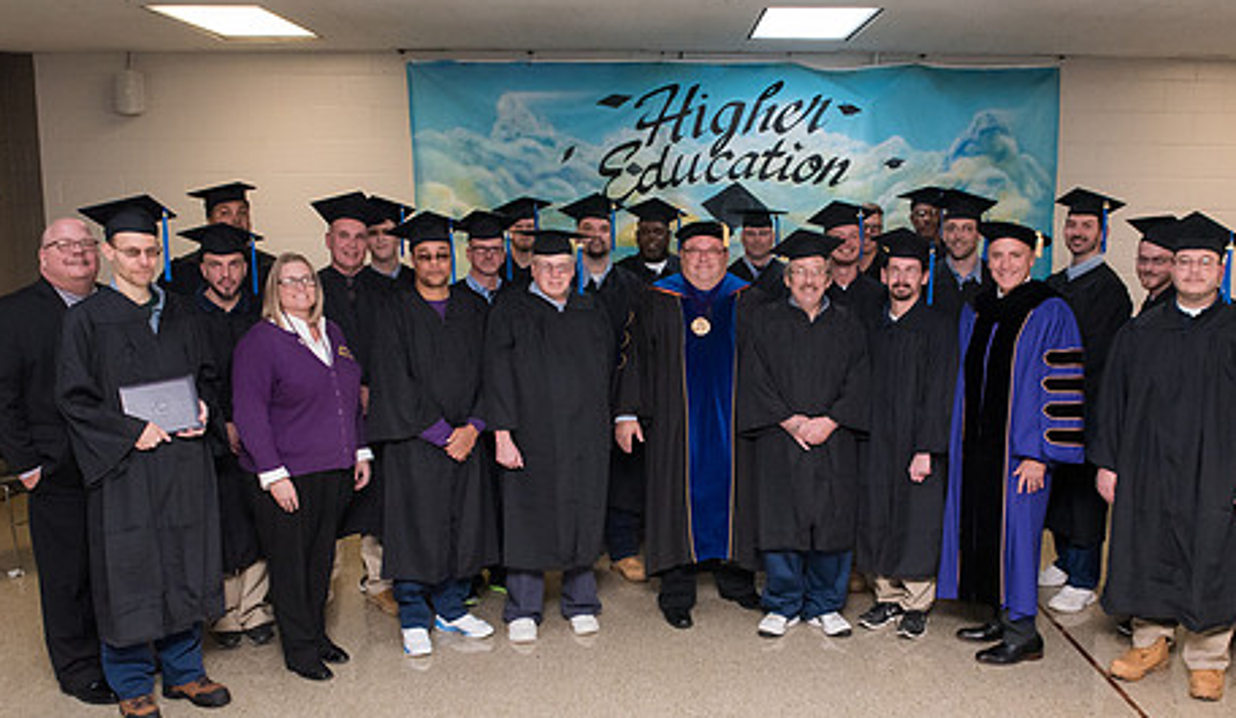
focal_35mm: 37
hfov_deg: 53.5
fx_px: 1222
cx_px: 688
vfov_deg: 32.6
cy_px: 431
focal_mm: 26
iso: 4000
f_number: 8
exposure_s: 1/200
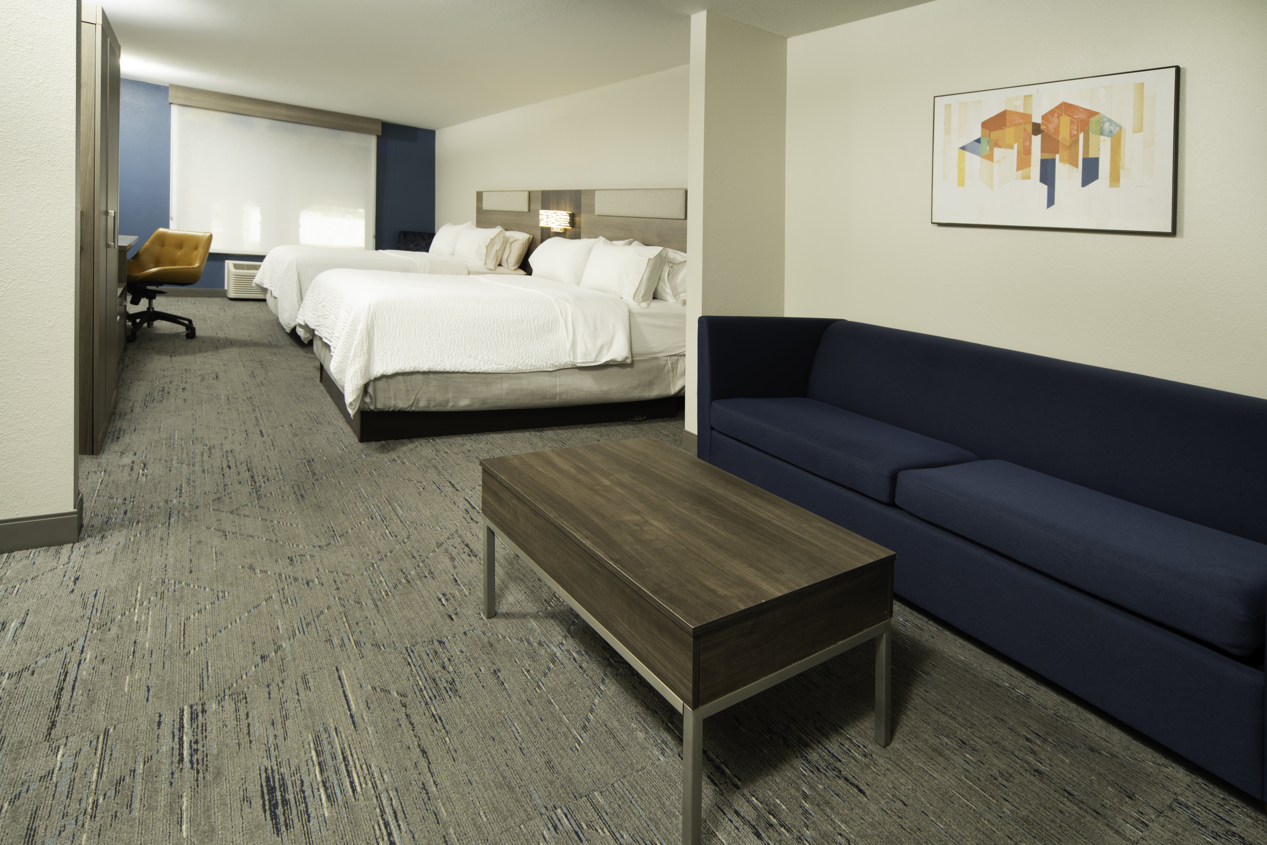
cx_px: 634
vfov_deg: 70.4
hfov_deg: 93.3
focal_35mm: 17
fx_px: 598
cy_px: 422
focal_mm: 17
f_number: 11
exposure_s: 1/13
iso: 100
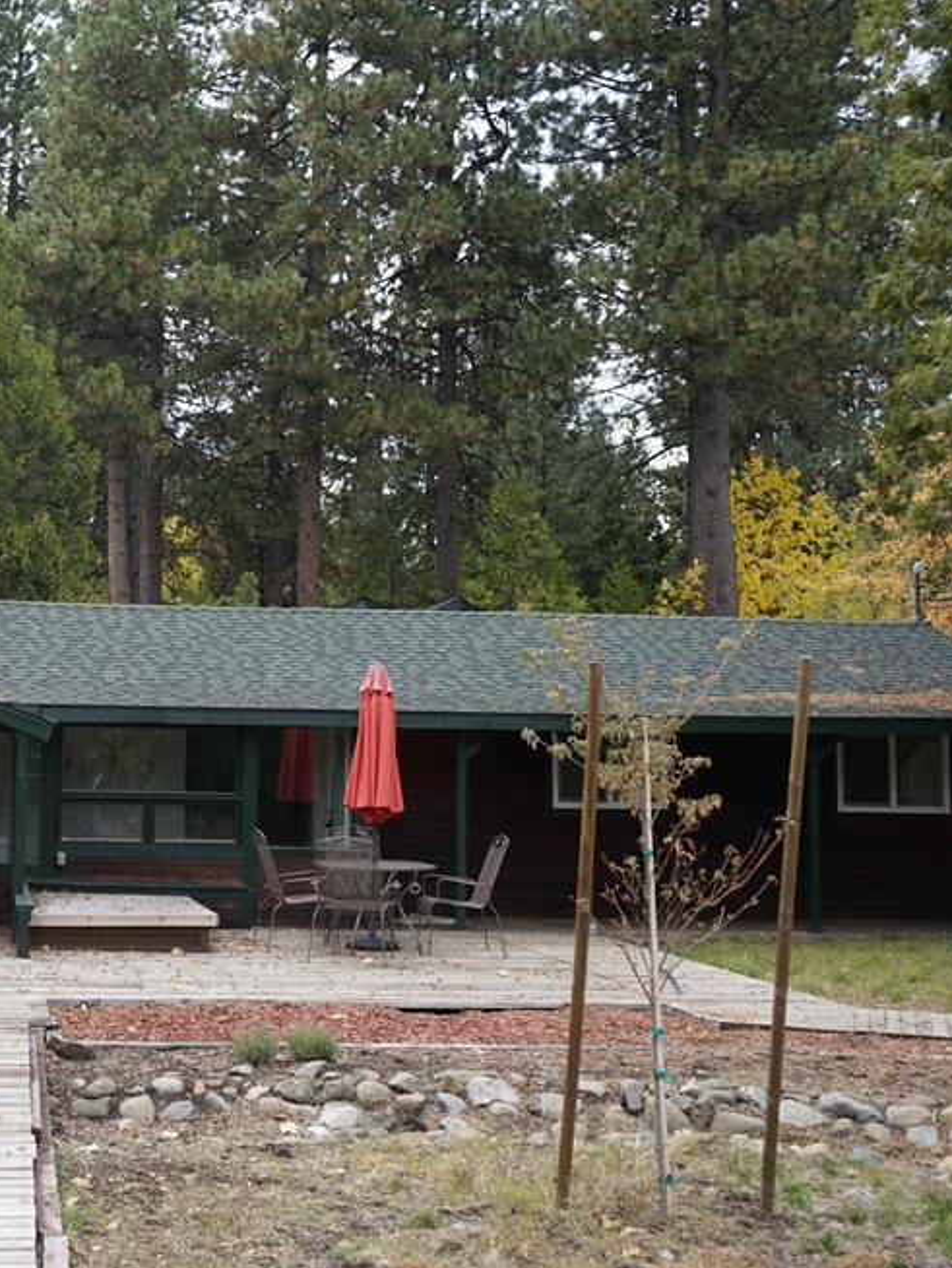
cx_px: 147
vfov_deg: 40.4
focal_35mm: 47
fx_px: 1722
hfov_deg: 29.9
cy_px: 644
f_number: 4
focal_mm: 32
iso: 125
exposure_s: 1/160
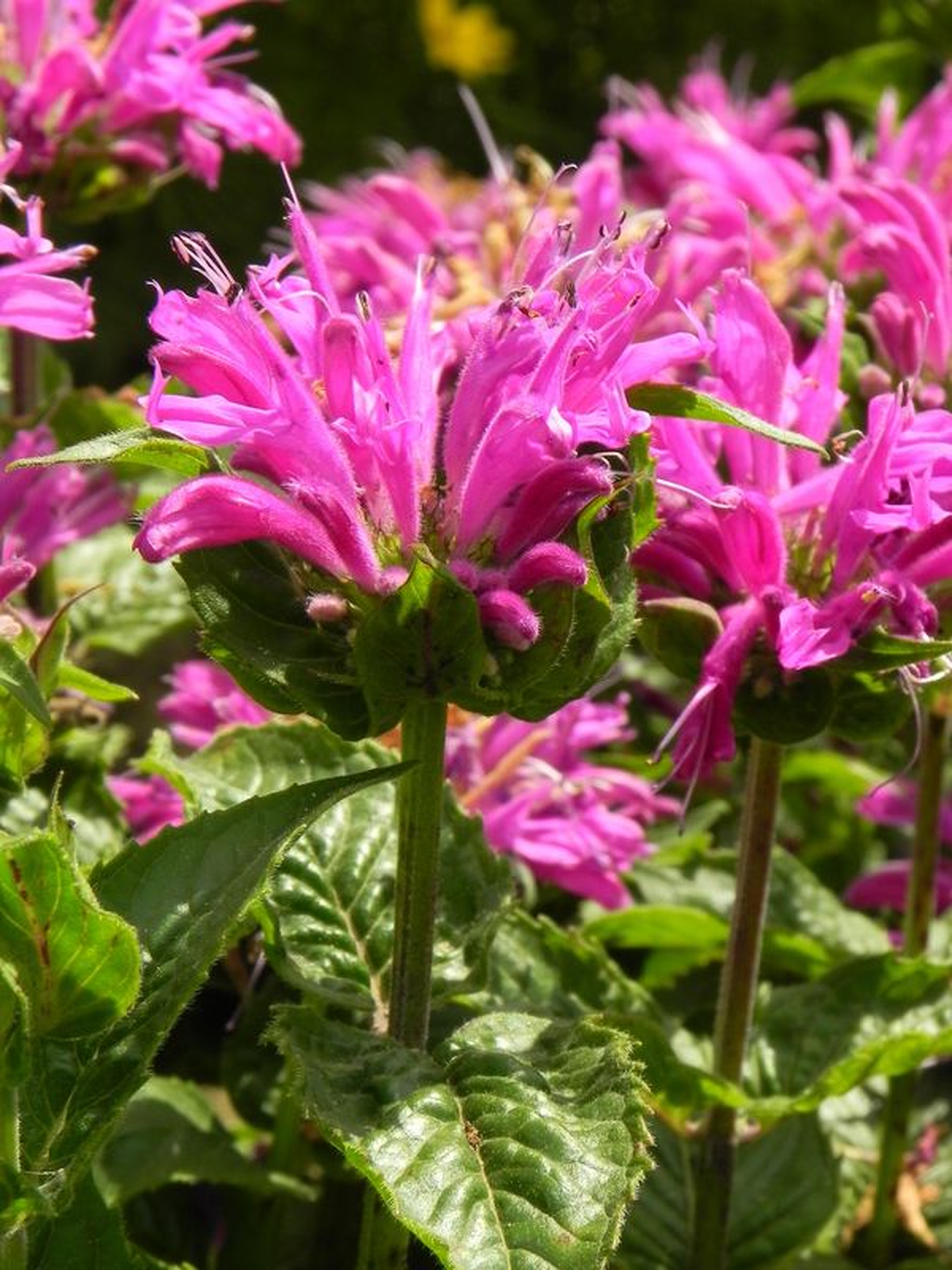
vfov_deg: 20.7
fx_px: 3484
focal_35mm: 95
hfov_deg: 15.6
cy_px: 635
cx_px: 476
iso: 160
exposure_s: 1/320
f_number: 7.1
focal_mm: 16.9
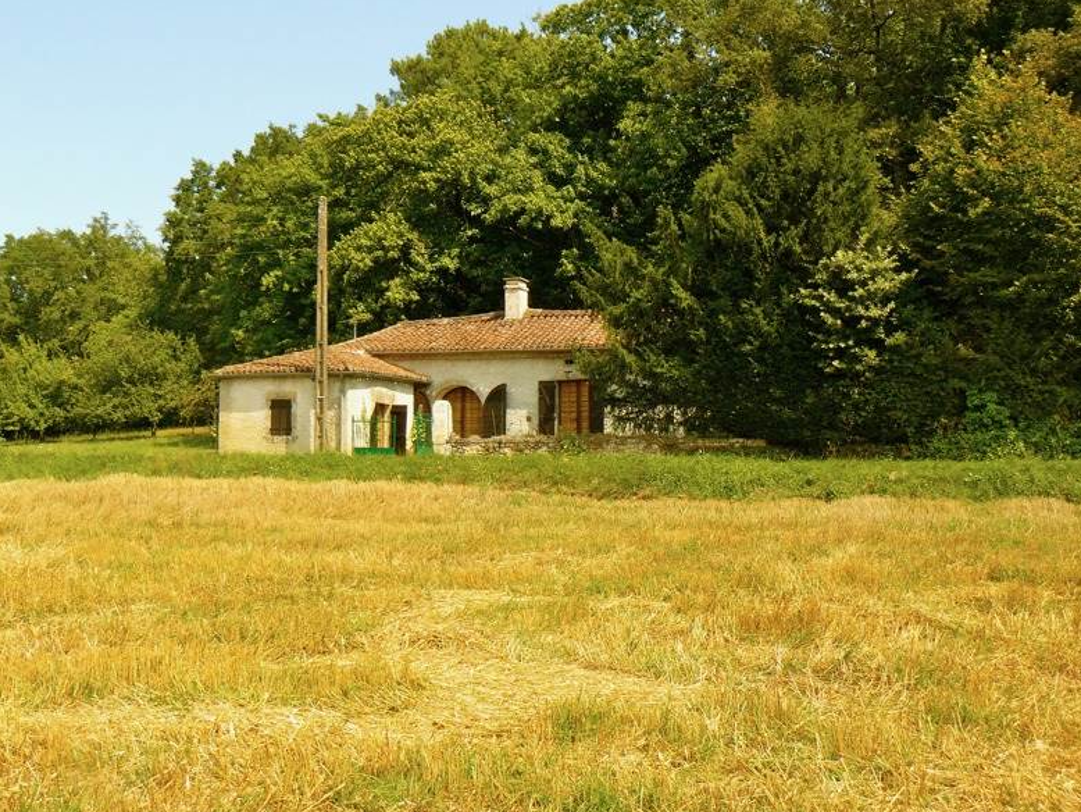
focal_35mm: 37
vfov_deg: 38.7
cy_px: 412
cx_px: 532
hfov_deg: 50.1
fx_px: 1156
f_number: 5.6
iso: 100
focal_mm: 6
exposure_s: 1/200
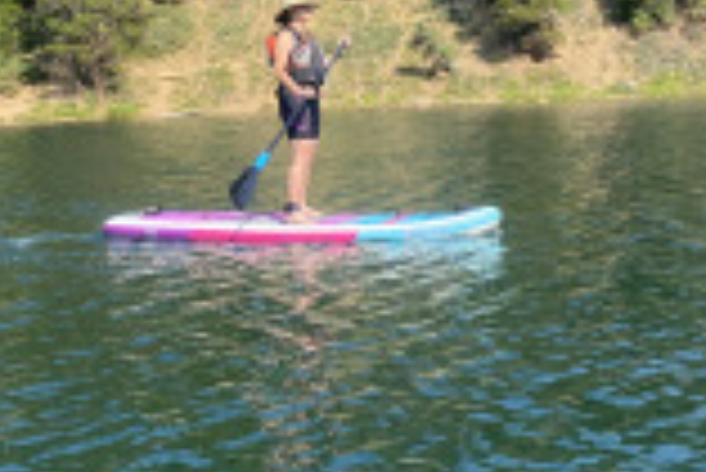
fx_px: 1237
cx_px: 337
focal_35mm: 63
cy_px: 81
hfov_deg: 31.9
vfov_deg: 21.3
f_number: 1.8
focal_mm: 4.25
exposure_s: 1/898
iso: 32
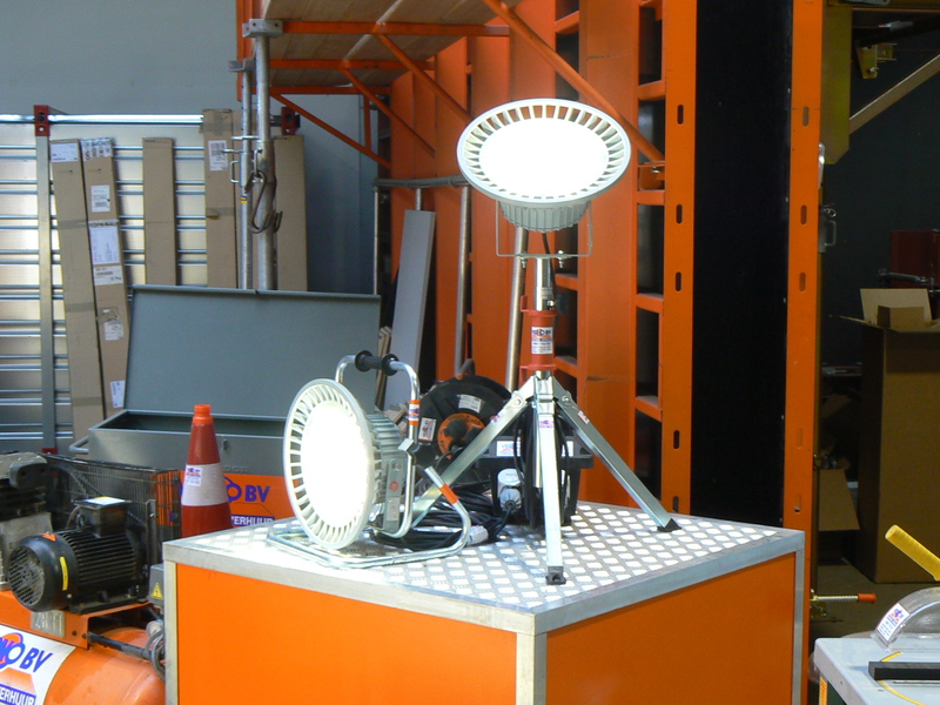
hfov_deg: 31.2
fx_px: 1684
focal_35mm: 62
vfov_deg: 23.7
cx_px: 470
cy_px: 352
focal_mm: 8.6
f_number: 4.5
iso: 100
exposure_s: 1/4
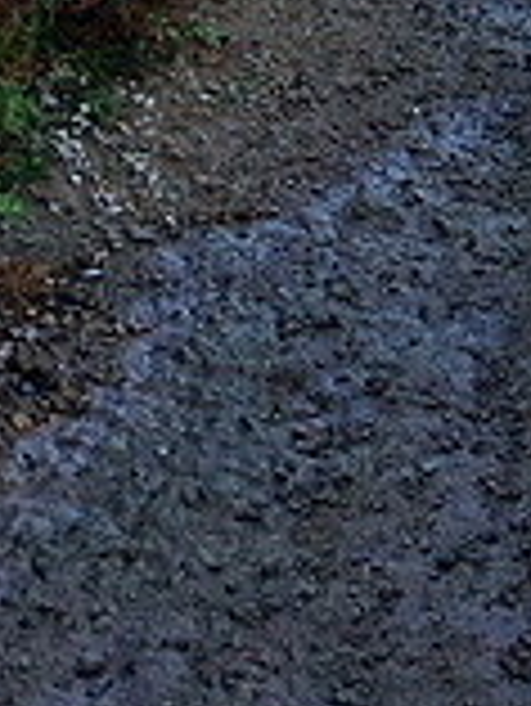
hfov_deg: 13.4
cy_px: -517
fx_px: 2186
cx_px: 684
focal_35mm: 107
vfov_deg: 15.9
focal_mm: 4.15
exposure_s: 1/3049
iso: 32
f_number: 2.2
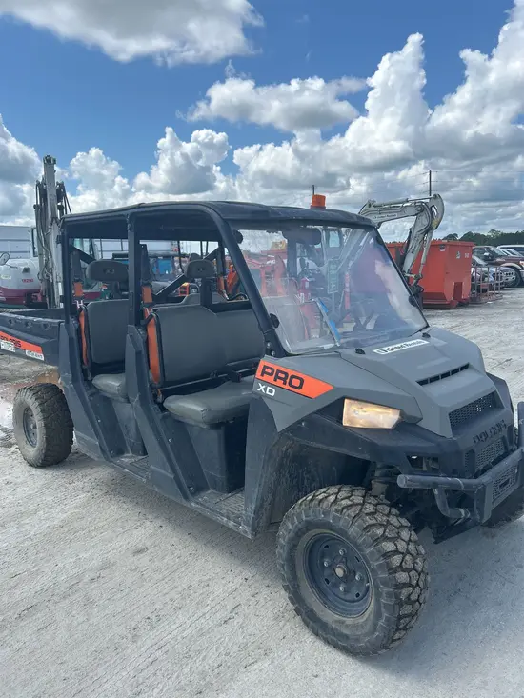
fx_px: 525
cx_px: 262
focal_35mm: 26
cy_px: 349
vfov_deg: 67.3
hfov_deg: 53.1
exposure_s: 1/3704
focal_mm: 5.7
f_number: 1.5
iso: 50
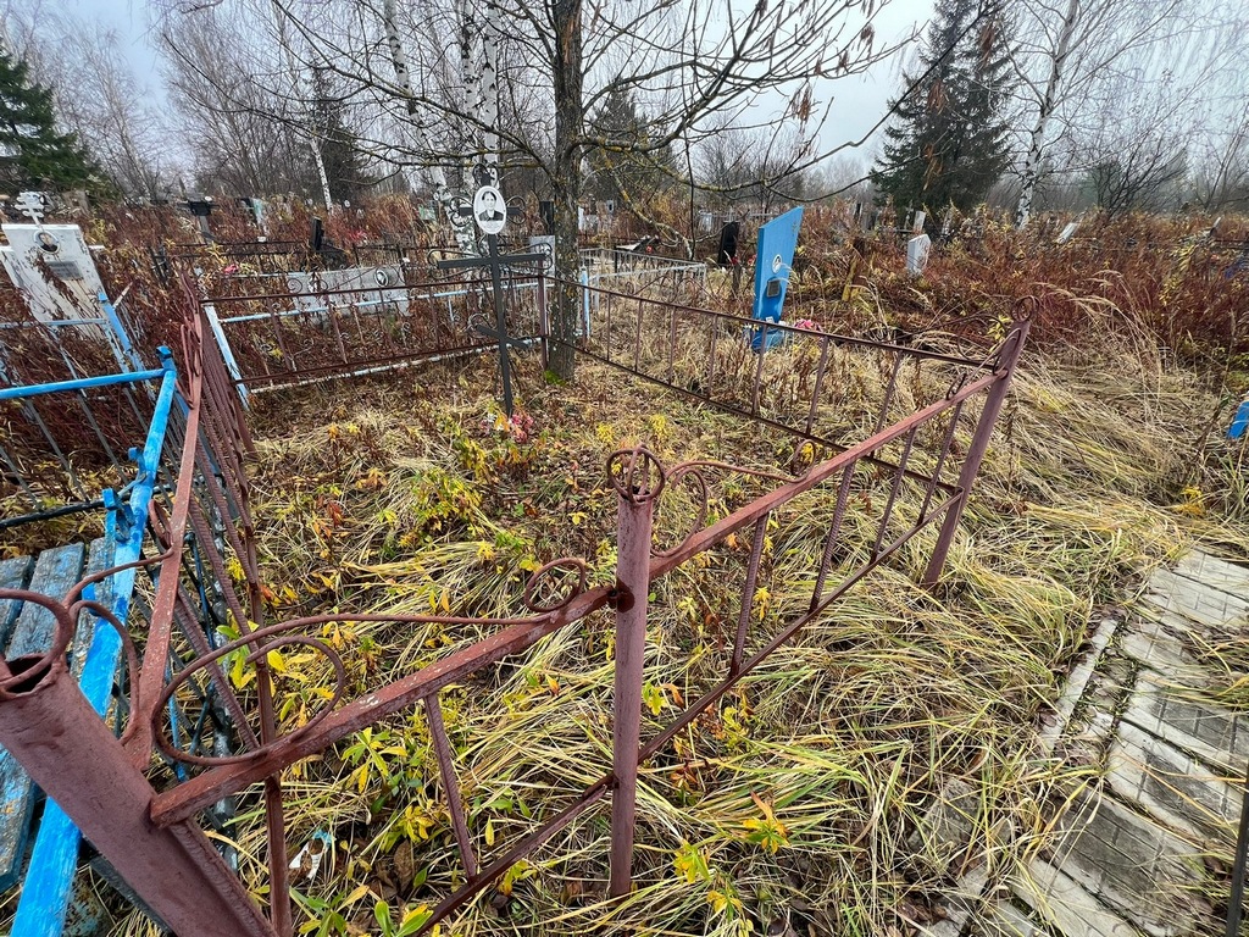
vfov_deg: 89.9
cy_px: 468
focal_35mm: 13
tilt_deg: -28.3
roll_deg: +0.2
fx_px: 469
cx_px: 624
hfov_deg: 106.2
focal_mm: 1.57
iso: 32
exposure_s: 1/115
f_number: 1.8
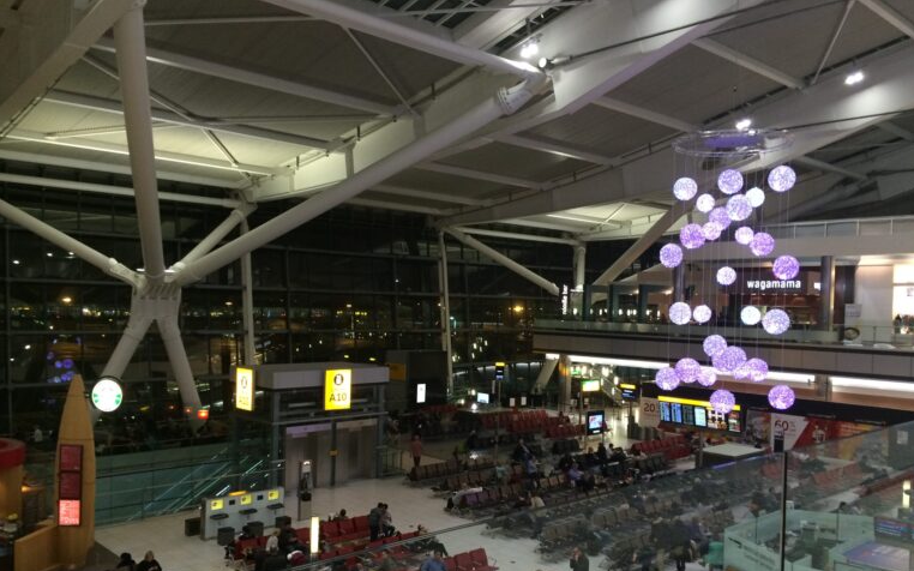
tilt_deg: -1.3
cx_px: 459
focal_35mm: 31
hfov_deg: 61.2
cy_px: 325
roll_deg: -1.0
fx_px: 772
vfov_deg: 40.5
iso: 160
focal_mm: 4.15
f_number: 2.2
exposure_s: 1/30
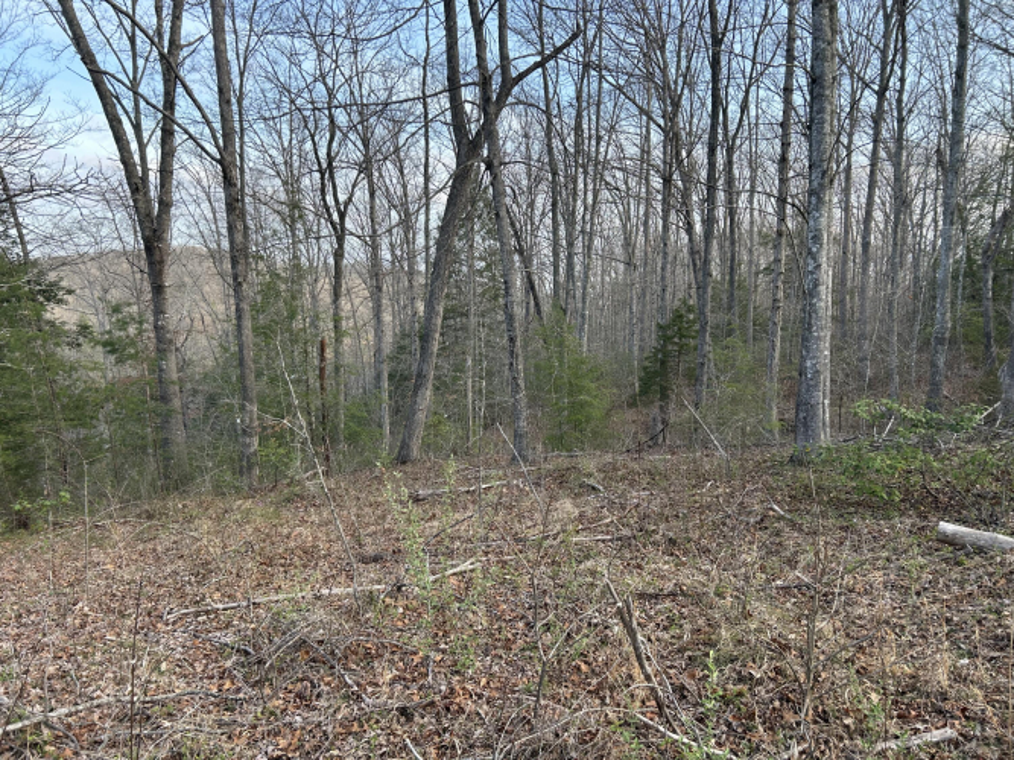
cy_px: 380
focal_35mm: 26
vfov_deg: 53.0
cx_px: 507
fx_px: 761
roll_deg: -0.6
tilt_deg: -6.2
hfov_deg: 67.3
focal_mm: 5.7
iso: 50
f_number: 1.5
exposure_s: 1/439
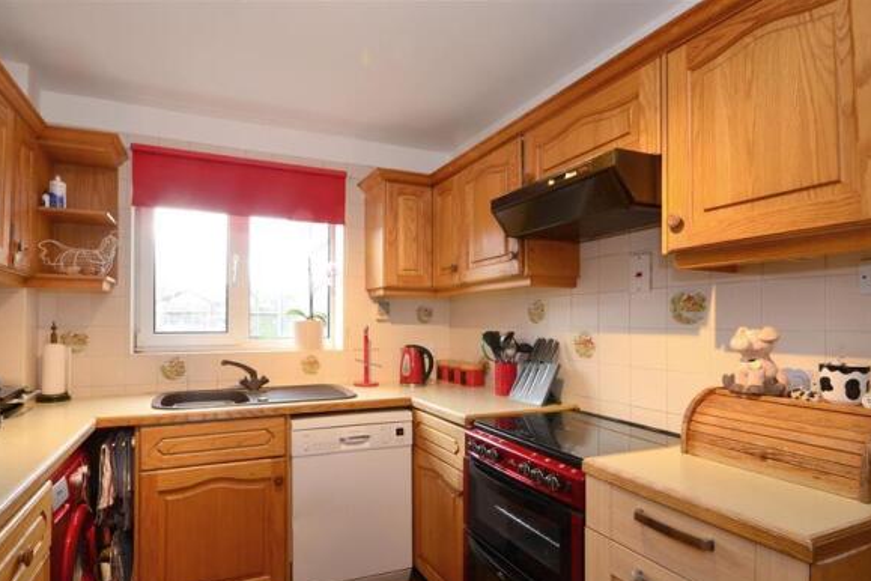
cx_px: 391
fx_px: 411
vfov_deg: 70.2
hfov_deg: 93.0
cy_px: 327
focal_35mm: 17
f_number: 11
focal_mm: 10
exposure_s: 1/2
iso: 200
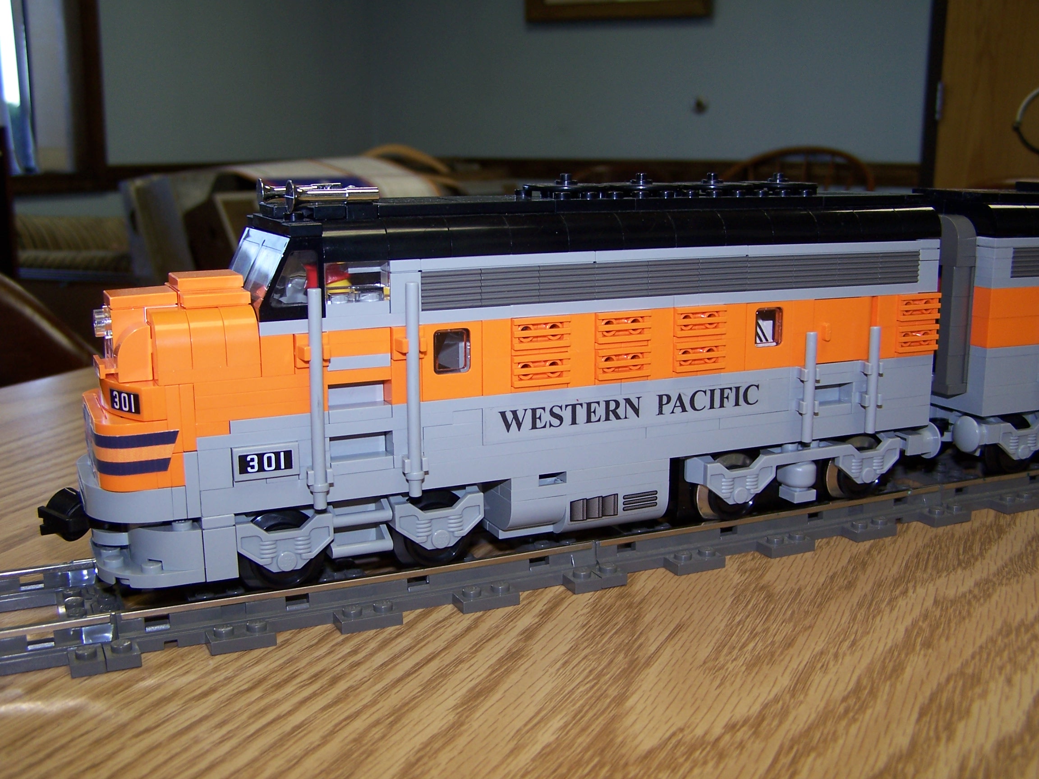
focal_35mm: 38
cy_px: 390
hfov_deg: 49.0
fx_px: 1141
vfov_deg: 37.7
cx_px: 520
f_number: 2.8
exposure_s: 1/60
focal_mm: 6.3
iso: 80
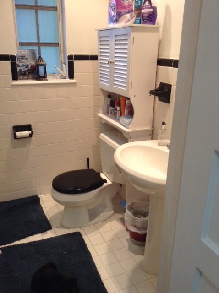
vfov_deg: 55.4
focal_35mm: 33
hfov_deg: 42.8
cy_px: 146
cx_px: 110
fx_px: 279
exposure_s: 1/24
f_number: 2.4
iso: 64
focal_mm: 3.3
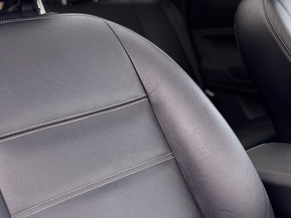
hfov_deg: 26.0
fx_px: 589
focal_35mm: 70
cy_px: -30
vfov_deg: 20.0
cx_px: 305
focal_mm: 6.76
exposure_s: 1/121
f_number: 1.78
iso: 80
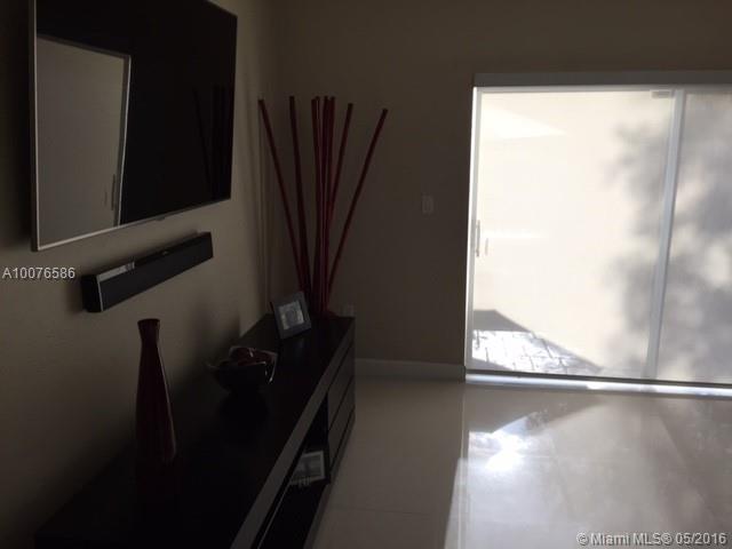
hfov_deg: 61.7
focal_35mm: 29
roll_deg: +0.3
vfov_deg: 48.2
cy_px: 274
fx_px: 613
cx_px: 366
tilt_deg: -13.8
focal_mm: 4.15
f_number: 2.2
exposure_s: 1/120
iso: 32
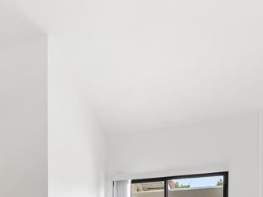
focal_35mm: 48
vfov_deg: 26.7
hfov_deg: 37.0
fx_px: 365
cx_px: 24
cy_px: 238
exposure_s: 1/10
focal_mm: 16
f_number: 8
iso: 500
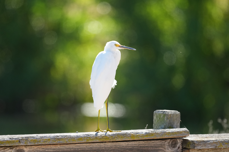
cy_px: 76
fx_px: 3816
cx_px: 114
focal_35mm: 600
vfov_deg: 2.3
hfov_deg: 3.4
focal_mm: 400
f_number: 4.5
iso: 1000
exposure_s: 1/2000
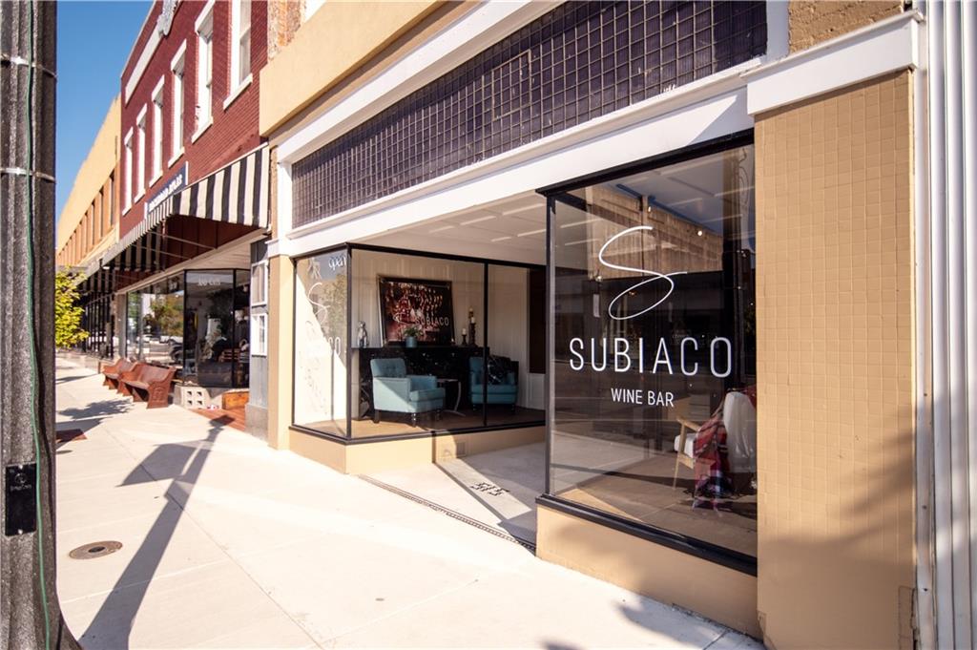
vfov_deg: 61.8
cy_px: 325
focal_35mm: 20
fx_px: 542
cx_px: 488
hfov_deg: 84.0
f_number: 2.8
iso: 80
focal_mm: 20
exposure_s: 1/8000
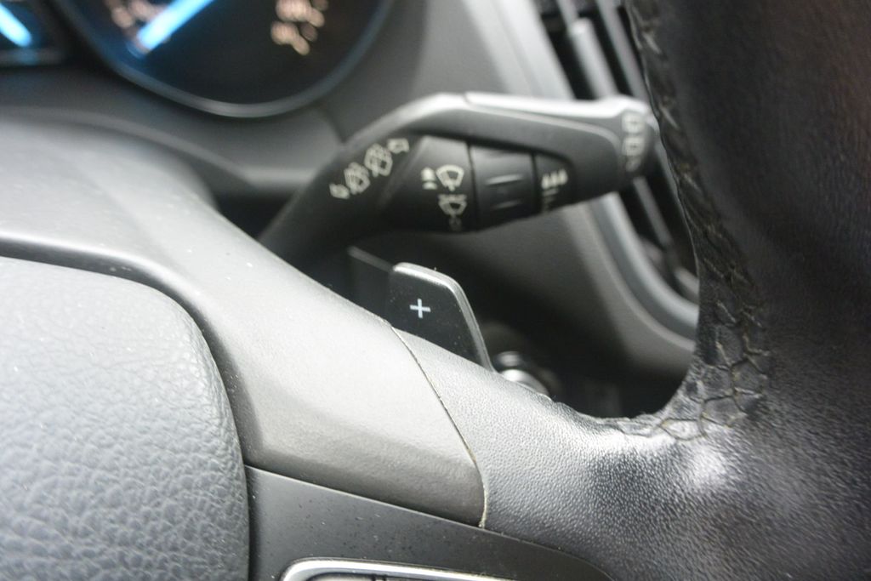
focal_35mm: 27
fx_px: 653
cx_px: 436
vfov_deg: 47.9
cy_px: 290
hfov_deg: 67.4
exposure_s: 1/60
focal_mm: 10
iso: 720
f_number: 3.5
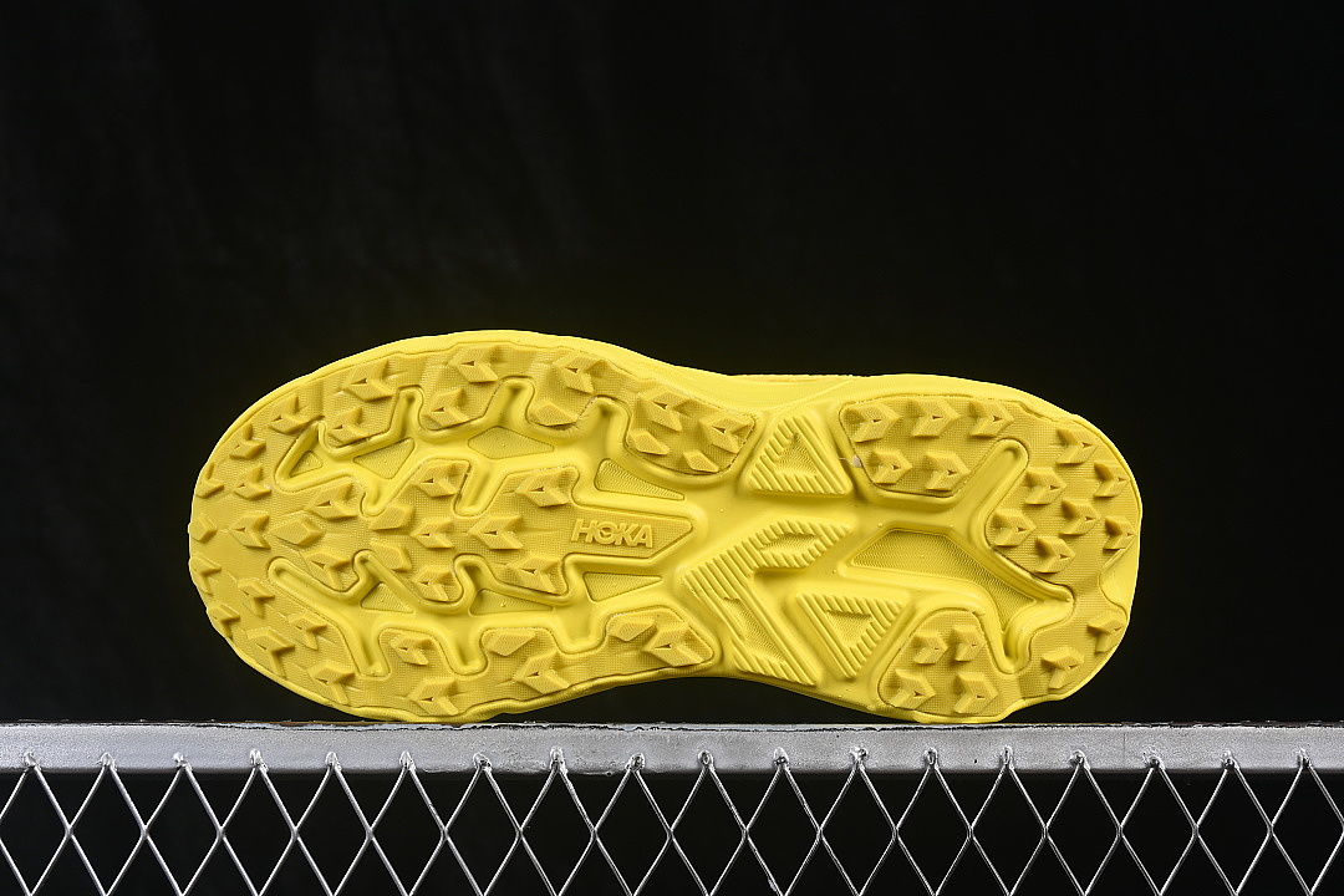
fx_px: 2800
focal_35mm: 75
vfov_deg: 18.2
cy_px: 448
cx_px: 672
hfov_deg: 27.0
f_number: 8
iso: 160
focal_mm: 50
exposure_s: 1/80
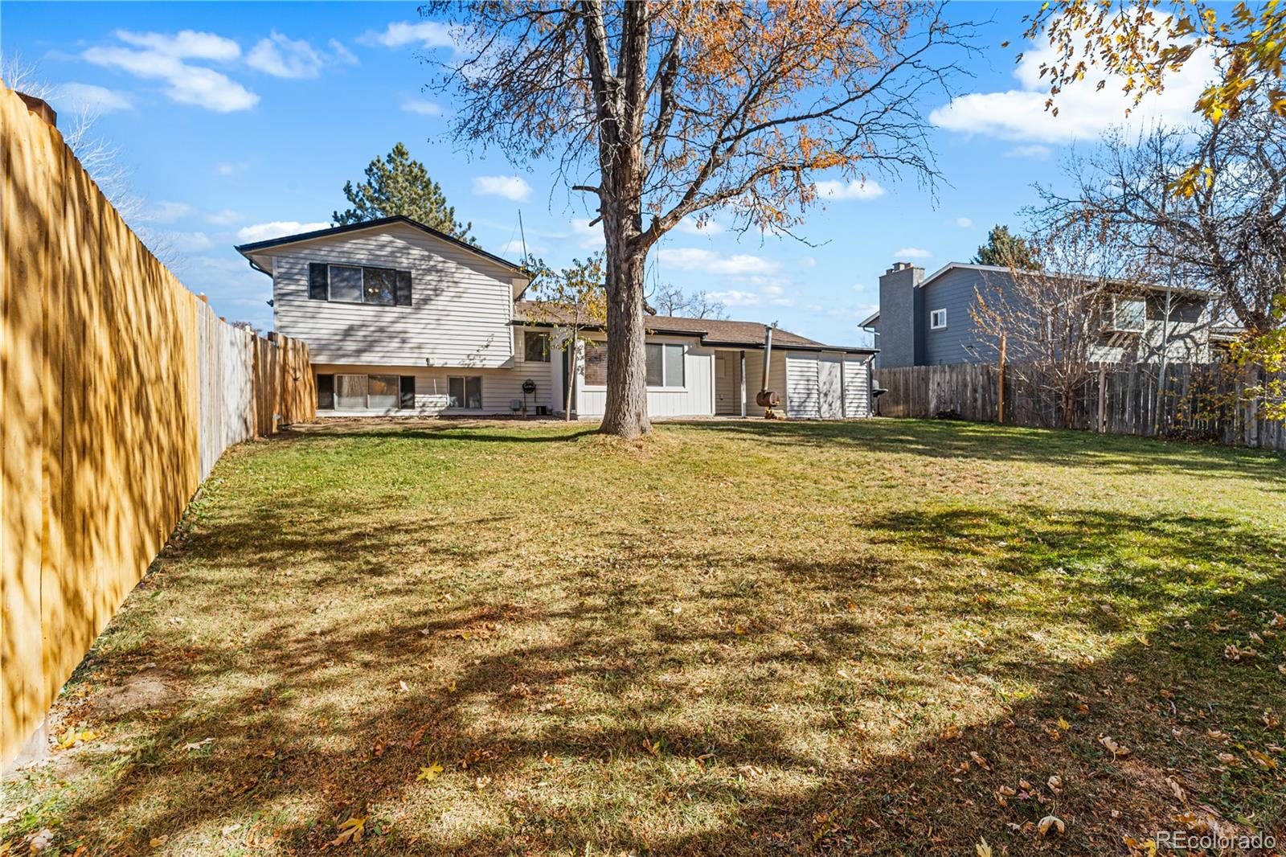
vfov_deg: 81.2
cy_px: 428
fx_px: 500
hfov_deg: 104.3
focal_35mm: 14
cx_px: 643
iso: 640
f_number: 7.1
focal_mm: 14
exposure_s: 1/250
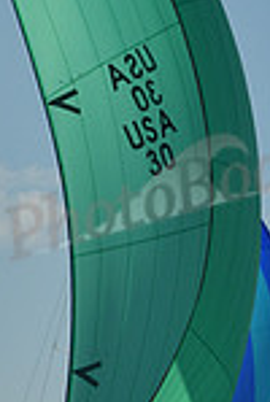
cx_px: -134
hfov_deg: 5.0
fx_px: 3046
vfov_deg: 7.5
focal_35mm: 272
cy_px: 89
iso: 320
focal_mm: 70
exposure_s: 1/640
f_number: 10
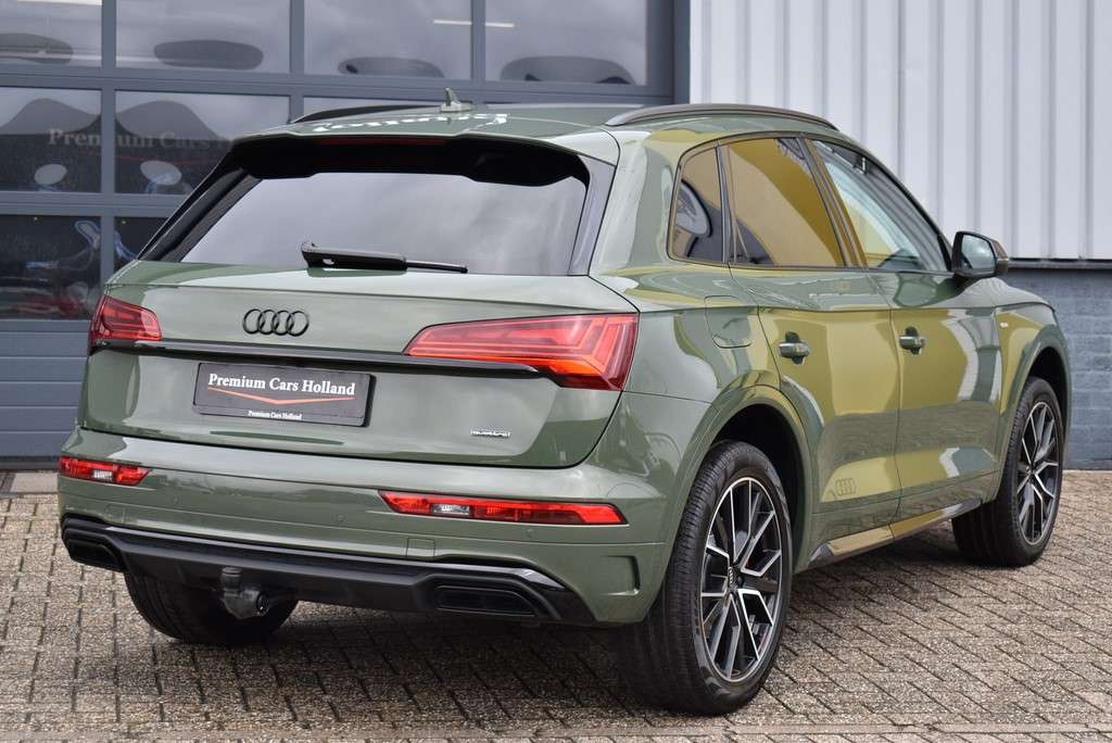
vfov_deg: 19.8
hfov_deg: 29.2
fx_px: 2132
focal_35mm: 69
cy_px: 372
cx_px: 556
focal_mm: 46
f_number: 5.6
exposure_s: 1/125
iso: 400
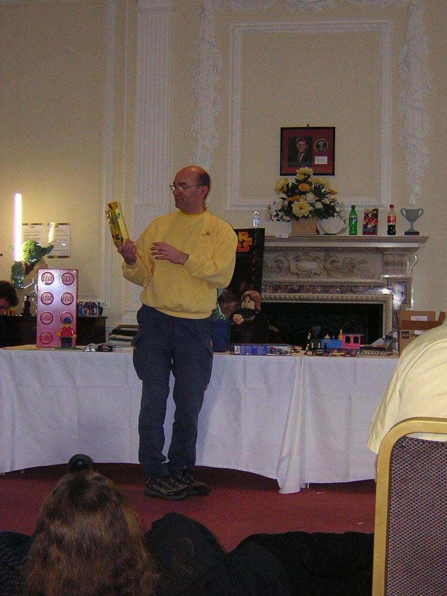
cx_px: 224
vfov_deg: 33.2
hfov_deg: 25.2
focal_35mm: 58
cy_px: 298
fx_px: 999
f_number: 3.3
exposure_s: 1/60.1
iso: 400
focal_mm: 7.6
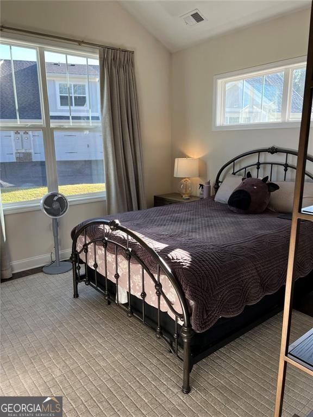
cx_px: 156
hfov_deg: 53.1
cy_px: 208
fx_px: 313
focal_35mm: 26
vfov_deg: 67.3
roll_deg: +0.5
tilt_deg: -12.8
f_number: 1.5
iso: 40
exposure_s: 1/170
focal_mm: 5.7
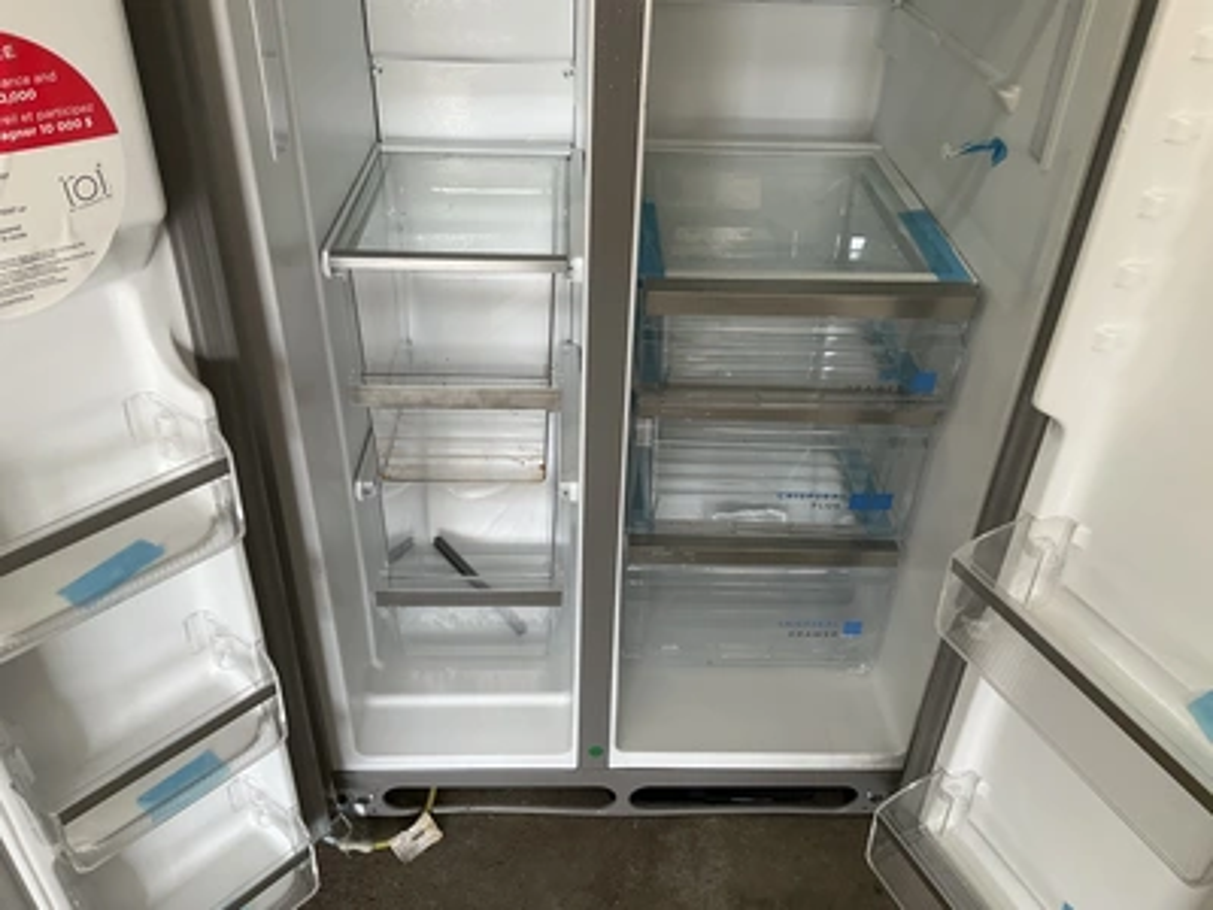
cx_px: 606
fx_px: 1016
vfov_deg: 48.2
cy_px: 455
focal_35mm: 29
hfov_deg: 61.7
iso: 64
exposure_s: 1/120
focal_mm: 3
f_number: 1.8
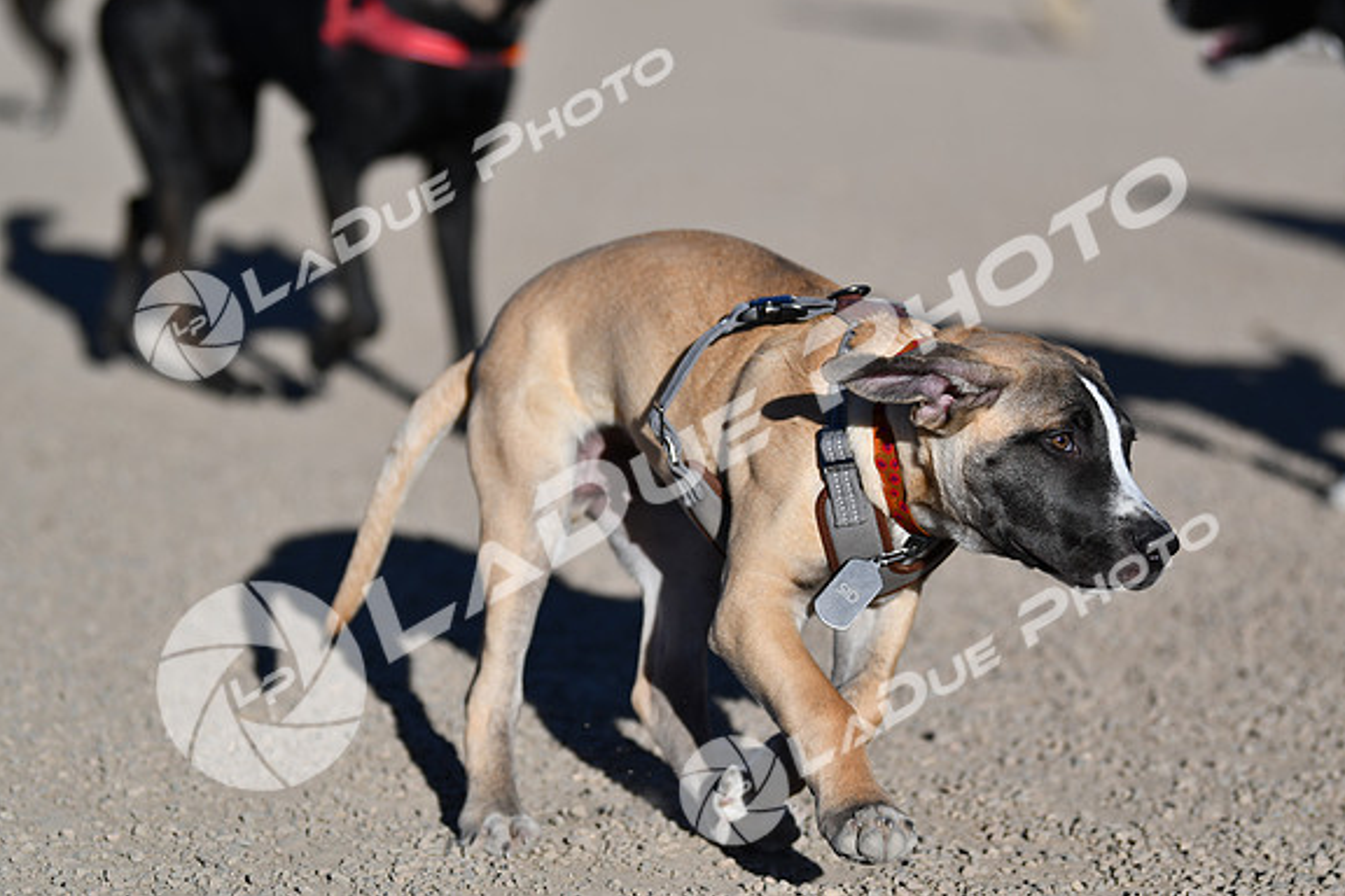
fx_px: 5641
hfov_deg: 13.6
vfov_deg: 9.1
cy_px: 447
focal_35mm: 151
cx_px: 675
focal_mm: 100
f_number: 2.8
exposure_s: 1/4000
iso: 100
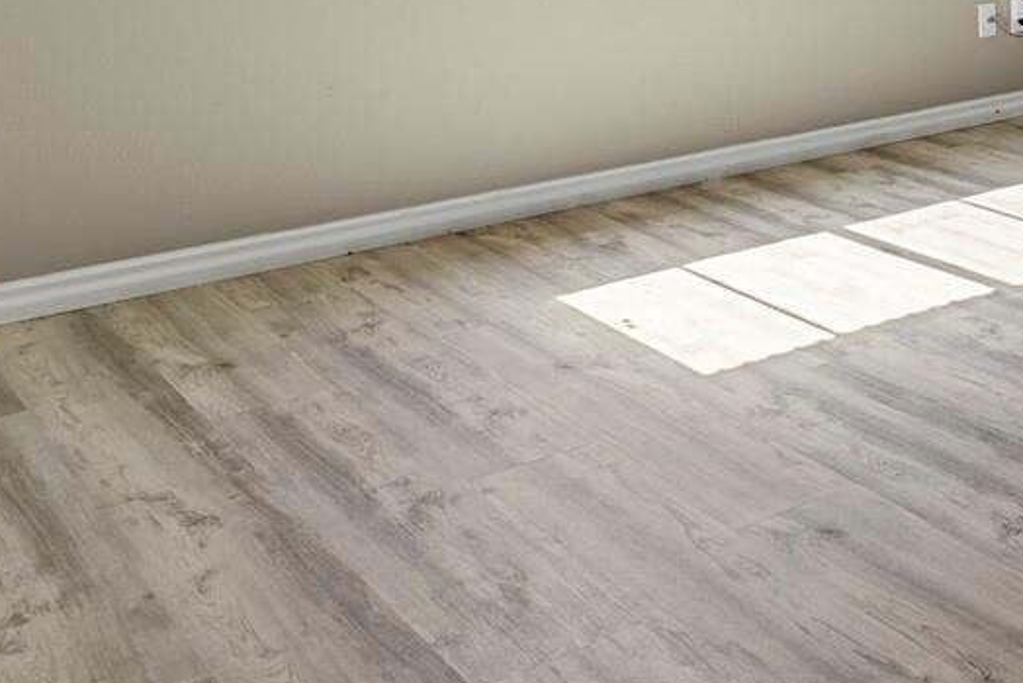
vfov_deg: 23.1
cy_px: -204
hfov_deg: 32.4
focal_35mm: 52
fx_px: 1478
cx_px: 1192
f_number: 8
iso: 3600
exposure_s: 1/20
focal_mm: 17
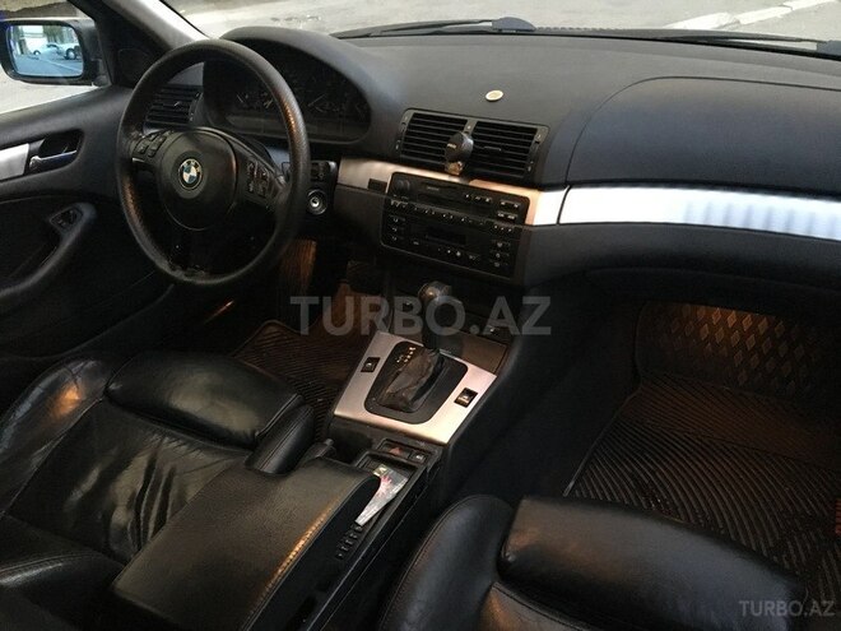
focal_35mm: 29
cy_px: 316
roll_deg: +2.8
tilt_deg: -30.9
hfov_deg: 61.7
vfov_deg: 48.2
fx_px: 705
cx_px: 420
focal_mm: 4.15
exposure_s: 1/17
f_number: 2.2
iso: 320
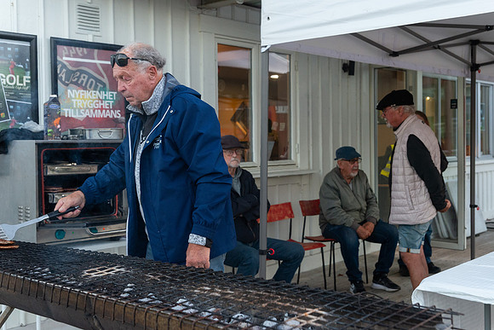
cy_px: 165
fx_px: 604
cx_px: 247
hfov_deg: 44.5
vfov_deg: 30.5
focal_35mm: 44
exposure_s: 1/250
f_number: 4
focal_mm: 44
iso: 2800
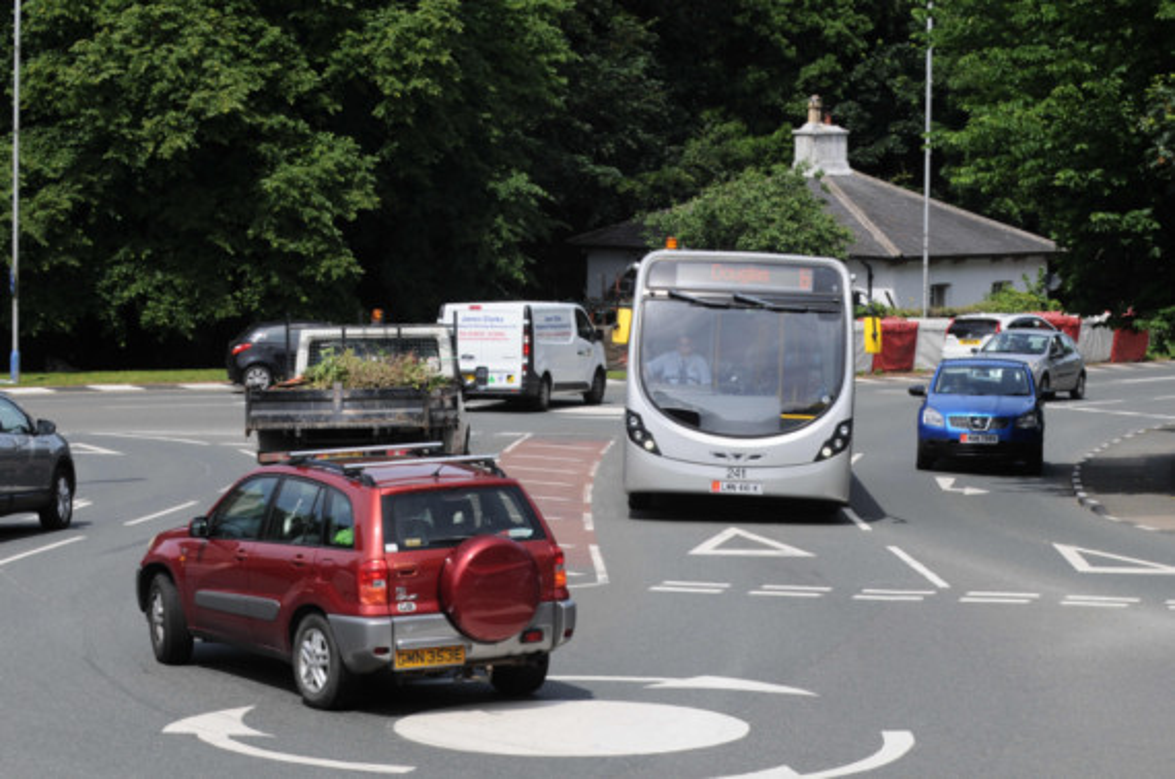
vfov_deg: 11.4
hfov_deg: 17.1
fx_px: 3910
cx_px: 588
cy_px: 390
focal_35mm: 120
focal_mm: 80
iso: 250
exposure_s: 1/320
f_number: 9
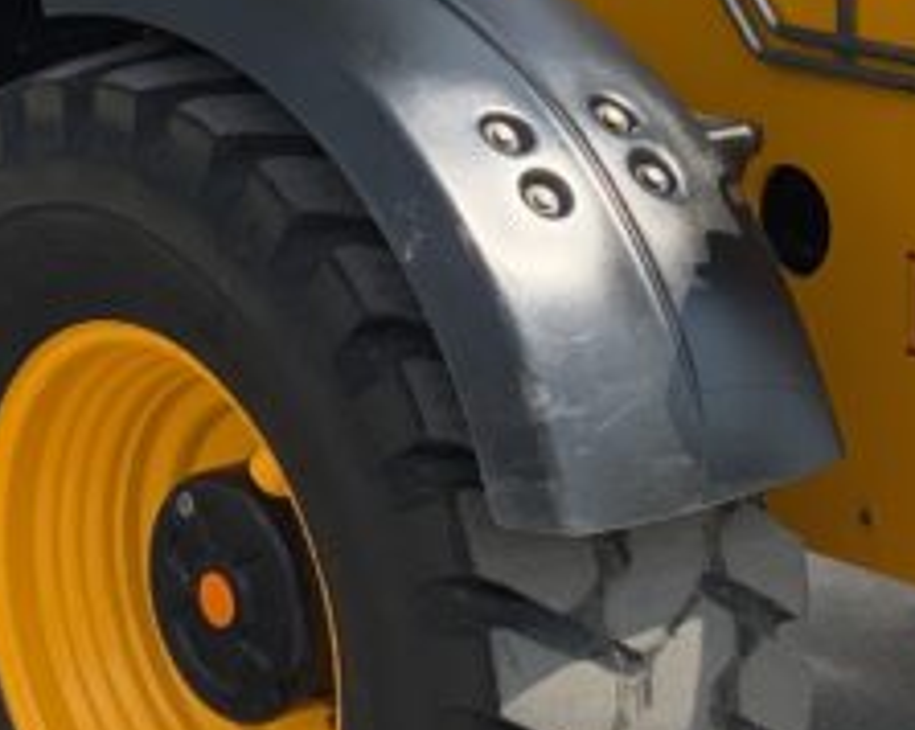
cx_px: 636
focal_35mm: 130
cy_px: 0
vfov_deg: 11.7
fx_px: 3517
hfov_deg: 14.8
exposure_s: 1/1490
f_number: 1.8
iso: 16
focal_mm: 3
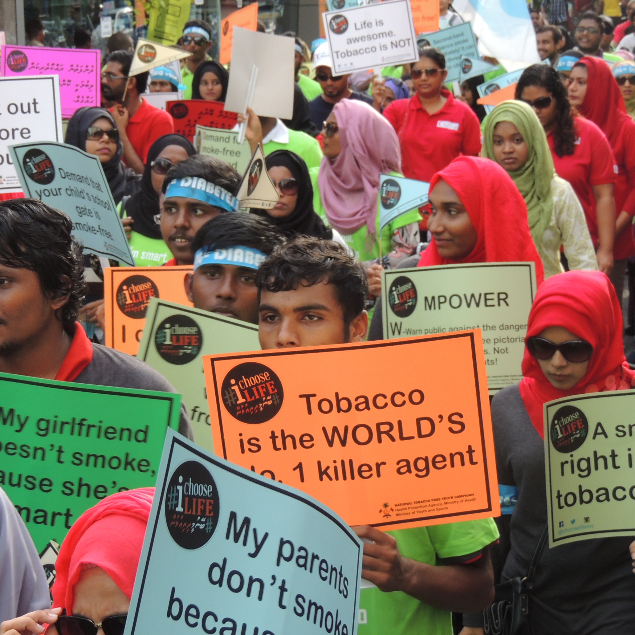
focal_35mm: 105
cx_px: 238
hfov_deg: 16.6
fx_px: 2179
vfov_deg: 16.6
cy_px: 298
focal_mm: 13.3
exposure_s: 1/100
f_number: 3.9
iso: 180
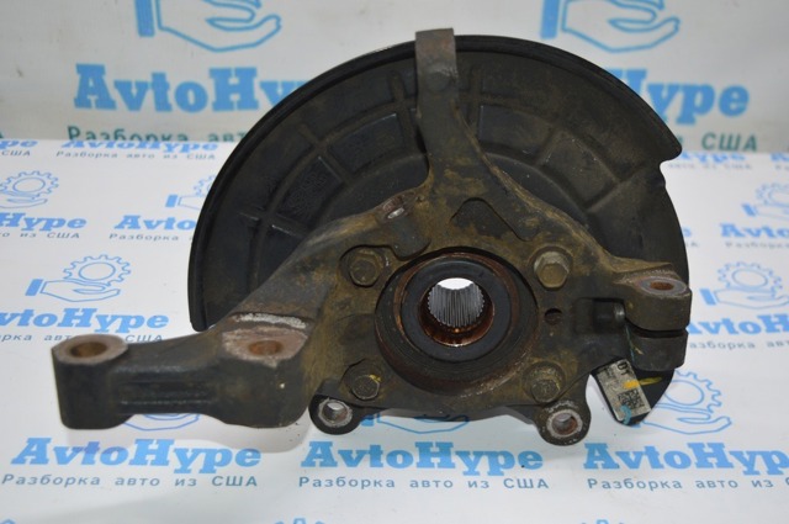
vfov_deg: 28.9
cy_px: 262
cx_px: 394
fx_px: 1018
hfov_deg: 42.4
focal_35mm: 46
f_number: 4.2
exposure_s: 1/80
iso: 400
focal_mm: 31
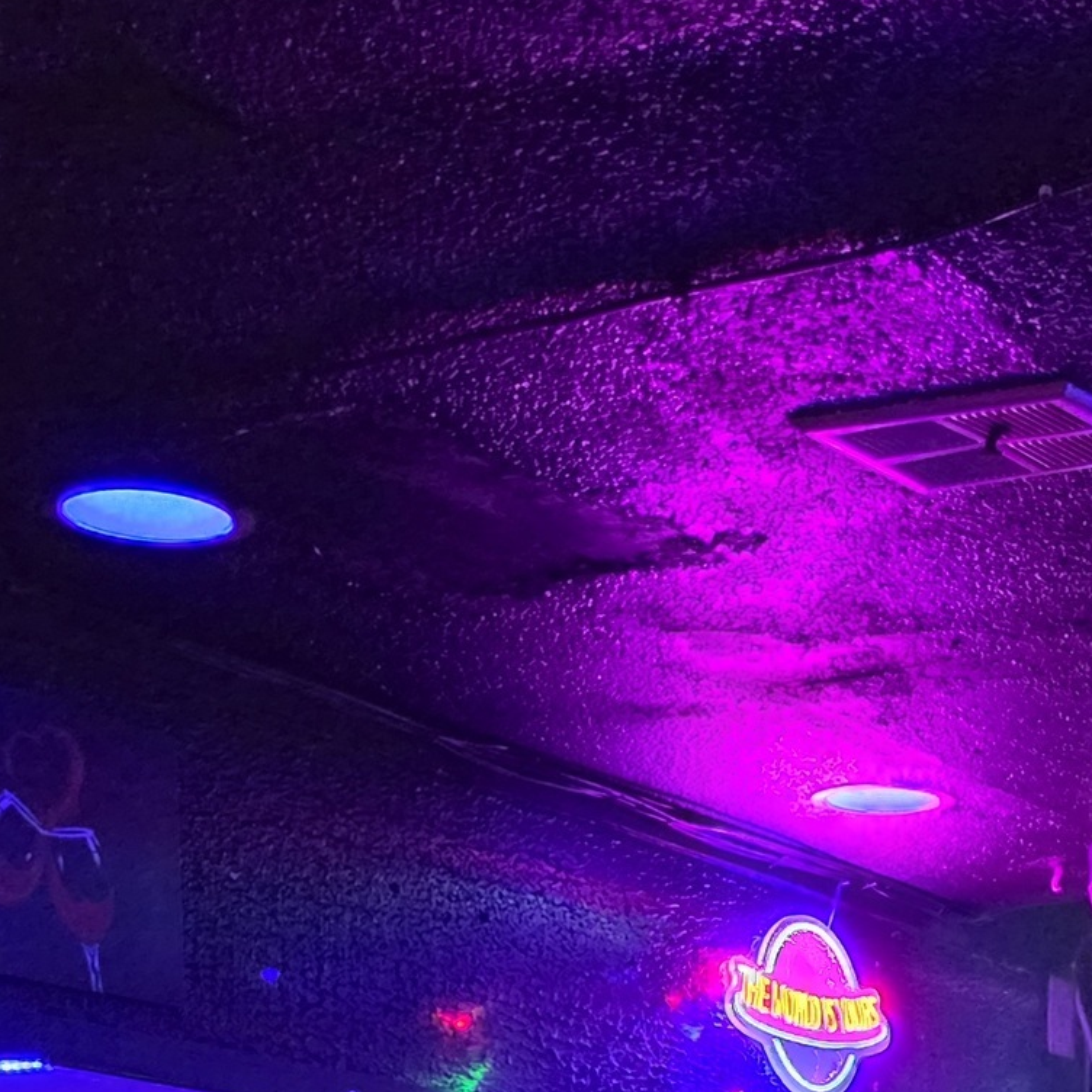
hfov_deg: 19.6
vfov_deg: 18.6
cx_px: 1323
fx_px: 2962
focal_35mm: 83
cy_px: 1612
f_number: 1.4
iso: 1600
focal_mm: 6.5
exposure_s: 1/120
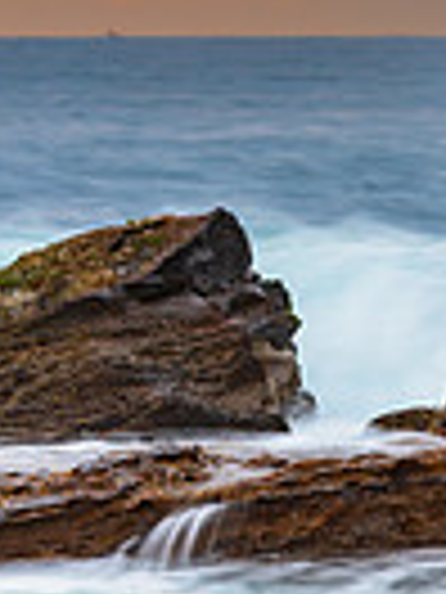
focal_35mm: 513
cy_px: 70
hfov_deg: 2.9
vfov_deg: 3.9
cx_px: 63
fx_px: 8813
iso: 64
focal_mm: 120
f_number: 9
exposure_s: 1/1.25
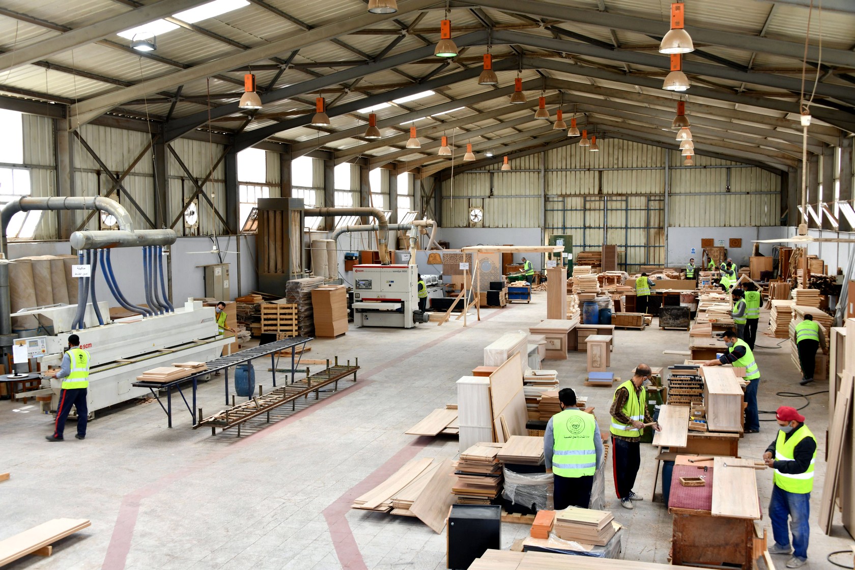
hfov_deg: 50.7
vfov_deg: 35.1
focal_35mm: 38
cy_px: 285
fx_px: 902
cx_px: 428
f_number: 7.1
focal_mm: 38
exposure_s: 1/80
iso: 400
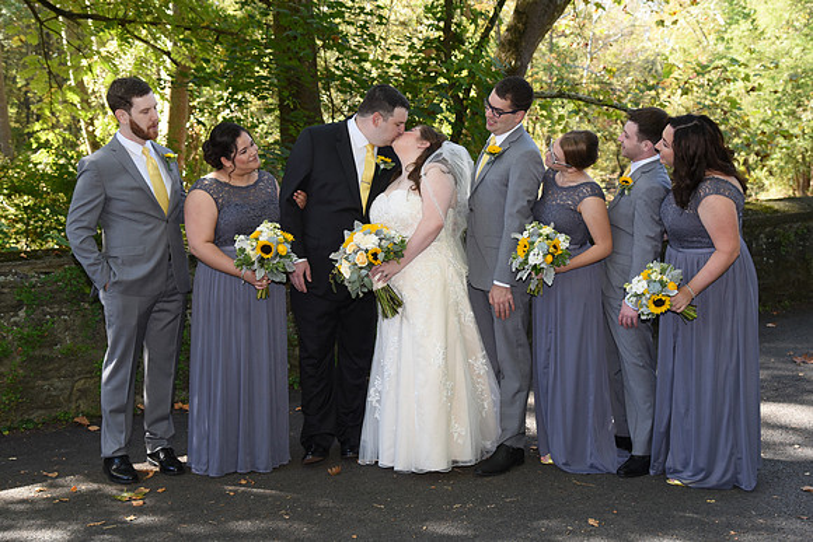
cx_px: 406
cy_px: 271
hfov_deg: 41.1
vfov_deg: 28.1
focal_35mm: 48
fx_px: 1084
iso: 640
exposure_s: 1/200
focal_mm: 48
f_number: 5.6
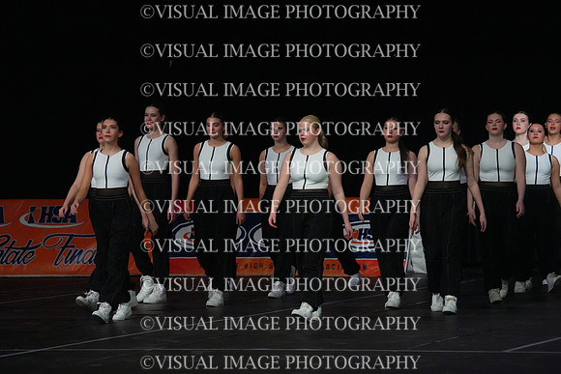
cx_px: 280
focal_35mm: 200
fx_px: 3117
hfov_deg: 10.3
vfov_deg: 6.9
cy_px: 187
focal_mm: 200
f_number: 5
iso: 12800
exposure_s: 1/1000
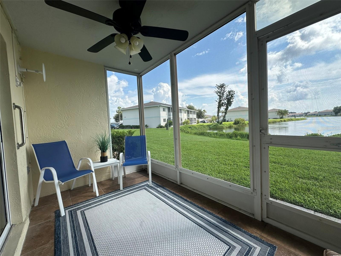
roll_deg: +2.9
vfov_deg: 85.7
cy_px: 128
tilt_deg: -1.5
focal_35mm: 14
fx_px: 138
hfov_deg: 102.1
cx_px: 170
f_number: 2.2
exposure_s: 1/1182
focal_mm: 2.22
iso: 40
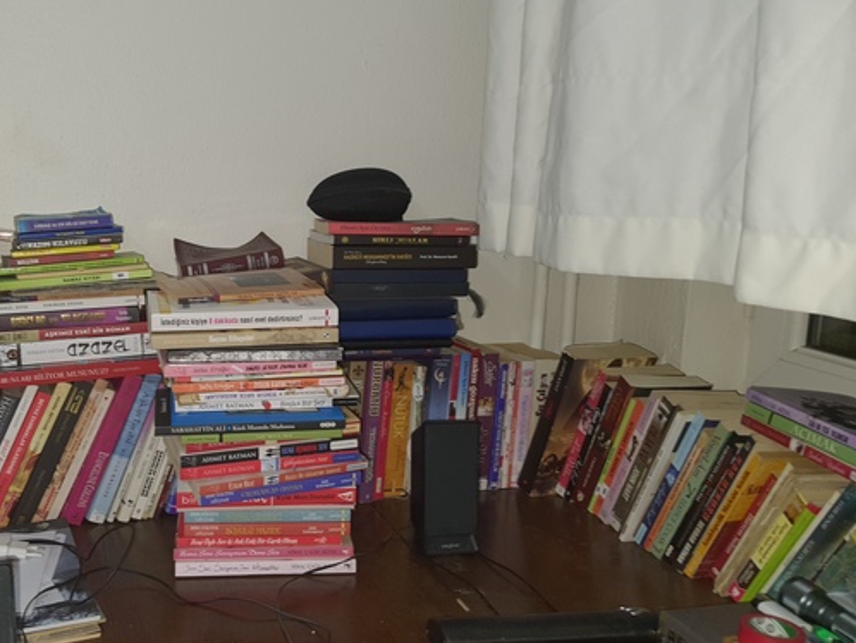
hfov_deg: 50.7
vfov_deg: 39.7
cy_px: 315
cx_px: 308
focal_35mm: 36
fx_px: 891
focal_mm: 4.32
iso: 100
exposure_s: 1/33
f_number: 1.7
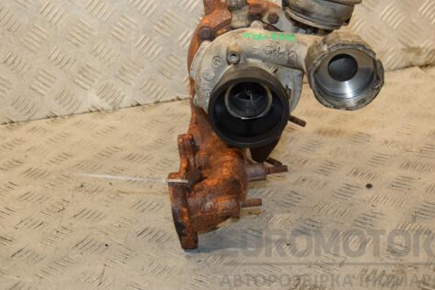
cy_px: 122
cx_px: 203
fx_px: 725
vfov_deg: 22.6
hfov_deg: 33.4
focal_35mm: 60
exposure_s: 1/200
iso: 800
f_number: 6.3
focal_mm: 32
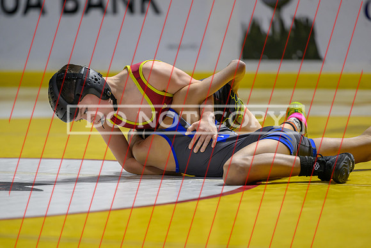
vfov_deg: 5.2
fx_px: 2723
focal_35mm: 264
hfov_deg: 7.8
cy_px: 153
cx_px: 153
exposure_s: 1/800
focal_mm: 200
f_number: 2.8
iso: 1250
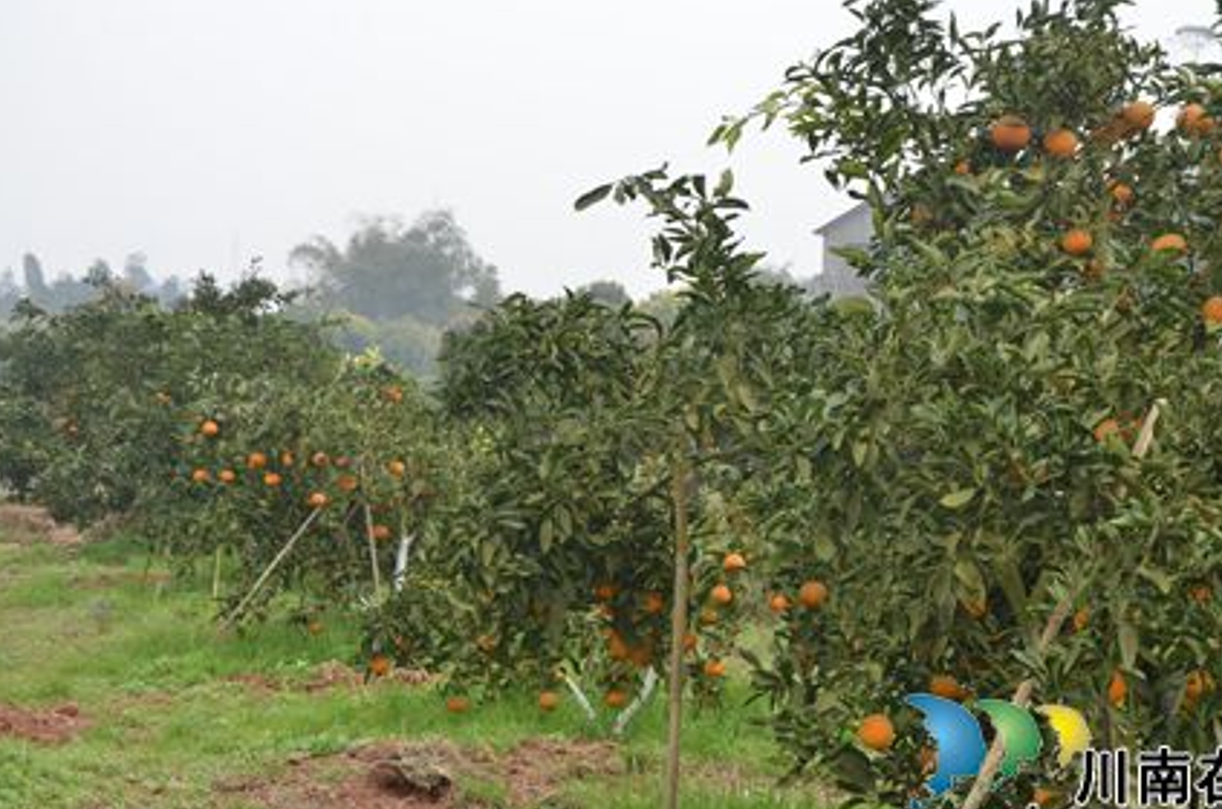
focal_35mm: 71
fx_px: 2405
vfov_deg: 19.1
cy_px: 420
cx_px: 708
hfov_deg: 28.5
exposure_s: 1/250
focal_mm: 40
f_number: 8
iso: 200
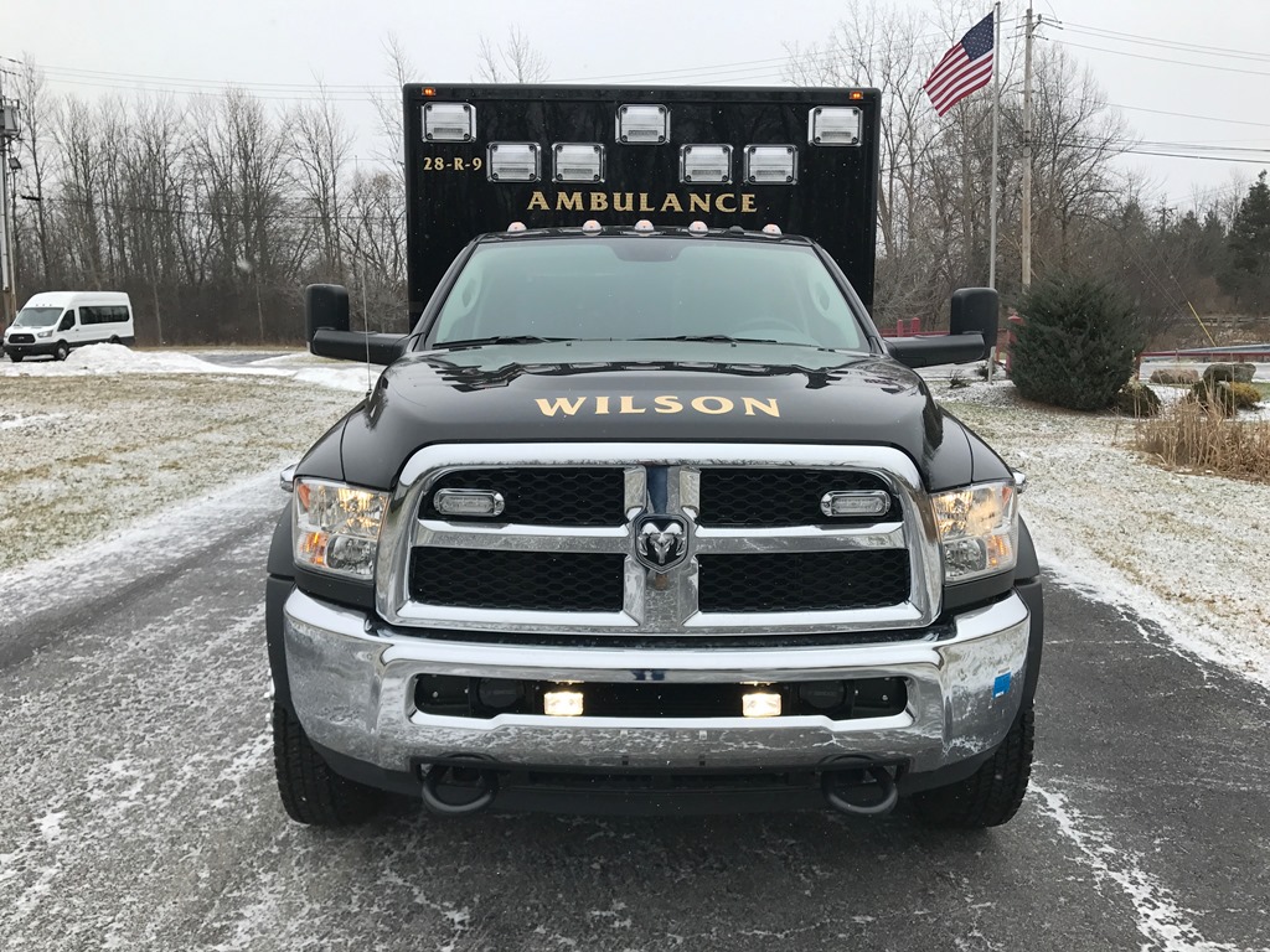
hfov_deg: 63.4
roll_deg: +1.5
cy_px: 476
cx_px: 635
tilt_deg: -7.0
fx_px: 1027
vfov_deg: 49.7
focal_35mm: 28
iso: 20
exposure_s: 1/912
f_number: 1.8
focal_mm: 3.99
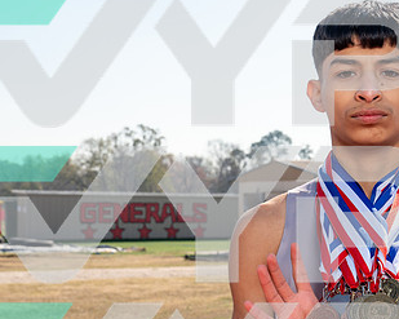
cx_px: 271
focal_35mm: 90
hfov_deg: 21.2
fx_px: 1062
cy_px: 215
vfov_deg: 17.0
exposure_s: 1/200
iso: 125
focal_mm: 51
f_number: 9
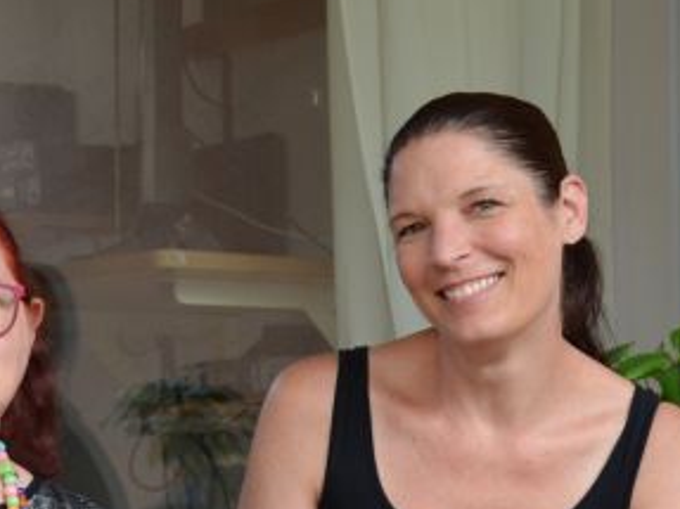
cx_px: 147
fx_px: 1828
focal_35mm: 93
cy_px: 426
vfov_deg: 15.7
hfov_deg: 20.9
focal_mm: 29
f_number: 5.6
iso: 400
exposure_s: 1/125
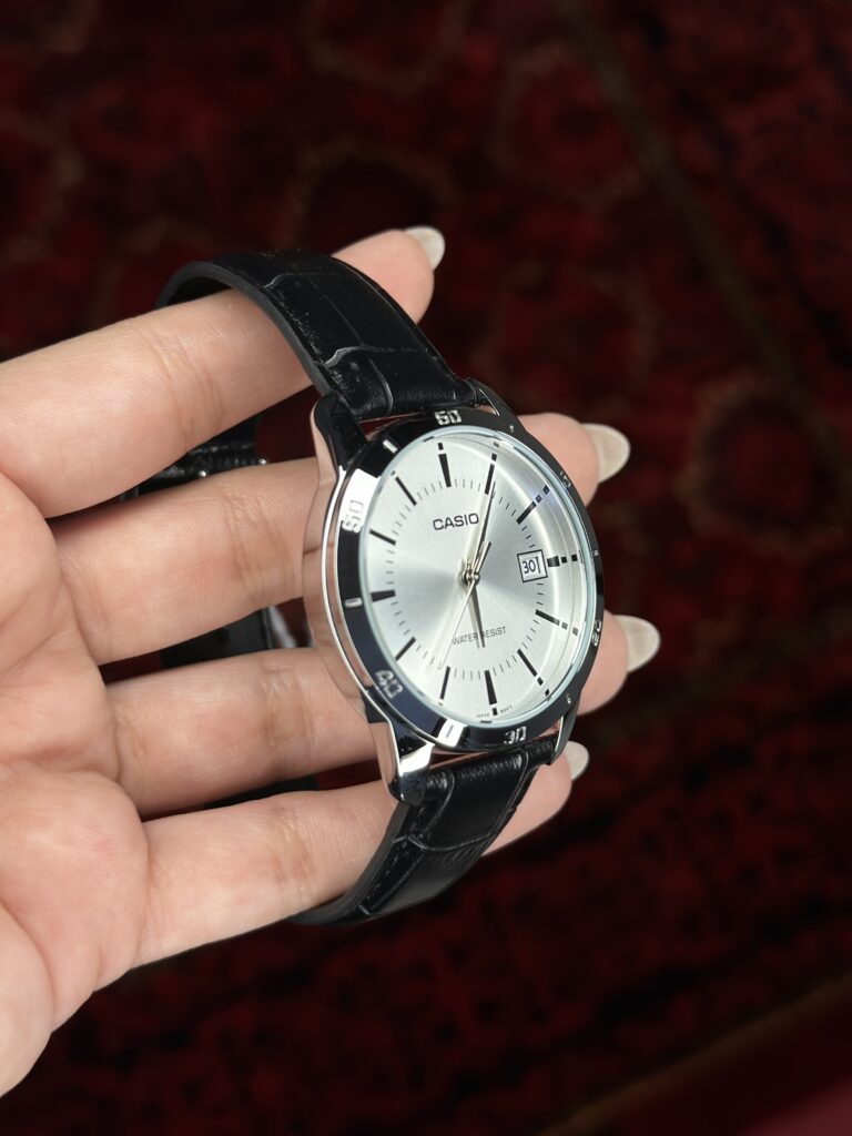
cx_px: 426
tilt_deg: -74.3
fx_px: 1575
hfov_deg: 30.3
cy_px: 568
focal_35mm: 48
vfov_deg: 39.7
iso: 80
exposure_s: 1/785
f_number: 1.78
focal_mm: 6.86
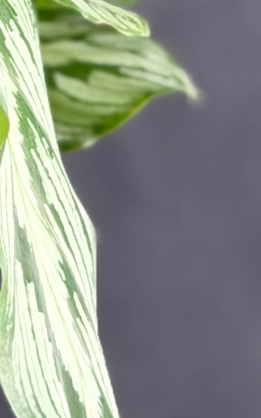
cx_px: -339
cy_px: -438
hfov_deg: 4.1
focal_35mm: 312
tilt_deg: -18.3
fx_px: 3552
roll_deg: -0.5
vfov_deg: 6.5
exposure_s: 1/66
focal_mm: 6.76
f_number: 1.78
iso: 100
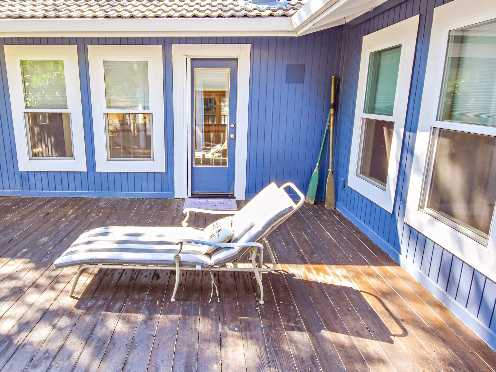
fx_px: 301
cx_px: 201
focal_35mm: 21
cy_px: 168
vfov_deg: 63.3
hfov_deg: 78.2
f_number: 4.5
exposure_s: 1/60
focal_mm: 10
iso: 125
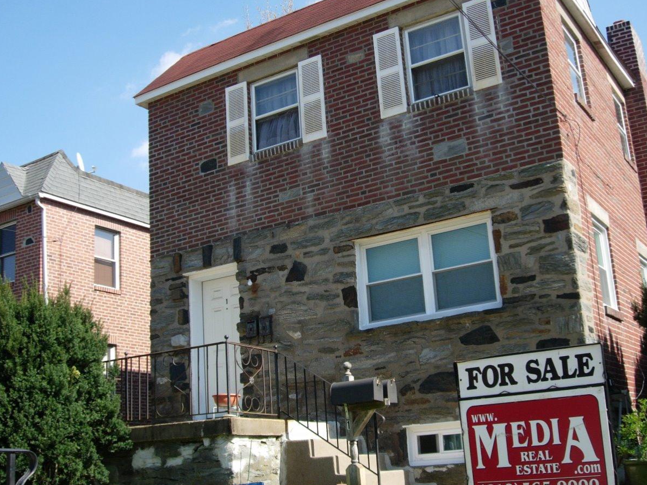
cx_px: 328
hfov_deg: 41.2
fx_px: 860
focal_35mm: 46
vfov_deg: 31.5
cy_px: 263
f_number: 2.8
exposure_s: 1/790
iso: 64
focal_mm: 7.8
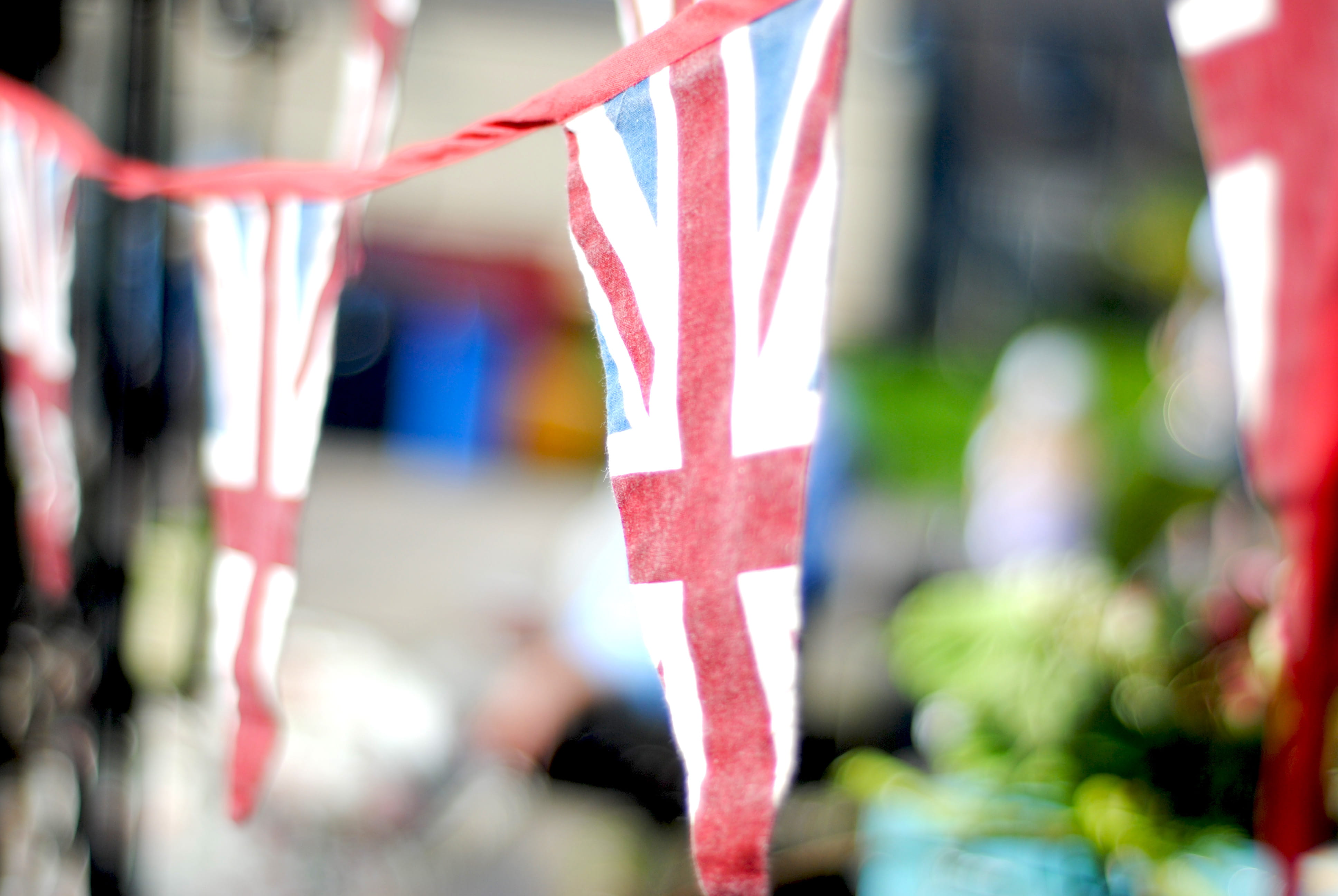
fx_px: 2791
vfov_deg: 18.2
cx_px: 669
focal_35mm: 75
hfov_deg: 27.0
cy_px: 448
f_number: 1.8
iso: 100
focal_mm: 50
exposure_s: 1/4000
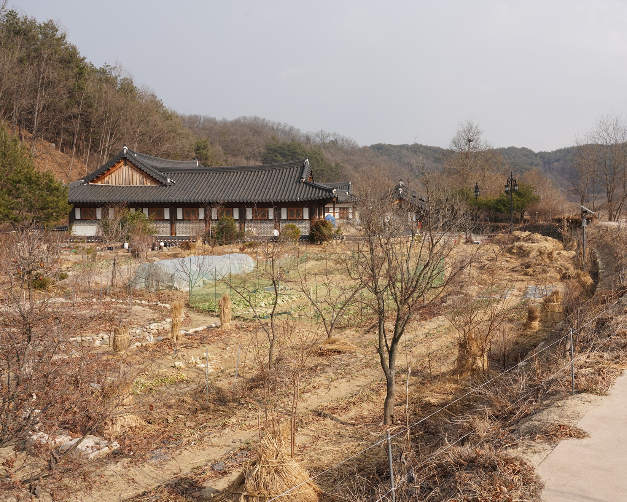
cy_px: 252
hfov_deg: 44.6
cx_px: 367
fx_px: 761
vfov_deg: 36.5
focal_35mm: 41
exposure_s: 1/100
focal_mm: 36
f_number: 18
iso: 200
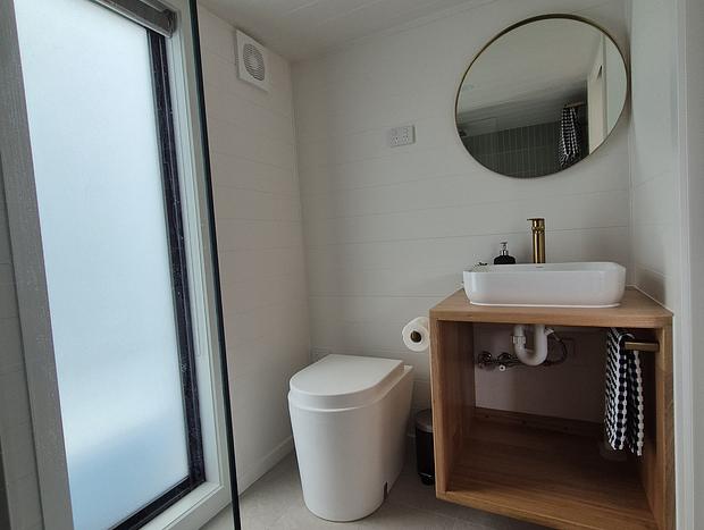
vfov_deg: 90.1
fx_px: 265
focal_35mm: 13
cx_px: 352
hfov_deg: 106.1
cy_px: 265
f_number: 2.2
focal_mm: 2.2
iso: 100
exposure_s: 1/50
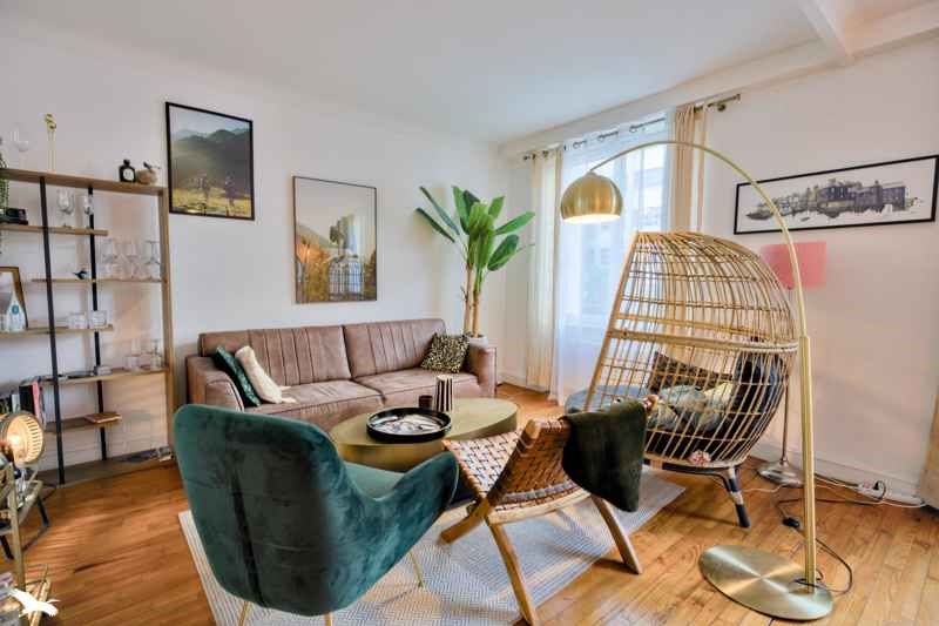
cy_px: 313
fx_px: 417
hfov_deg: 96.7
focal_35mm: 16
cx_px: 470
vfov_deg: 73.7
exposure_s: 1/6
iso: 800
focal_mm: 16
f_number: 8
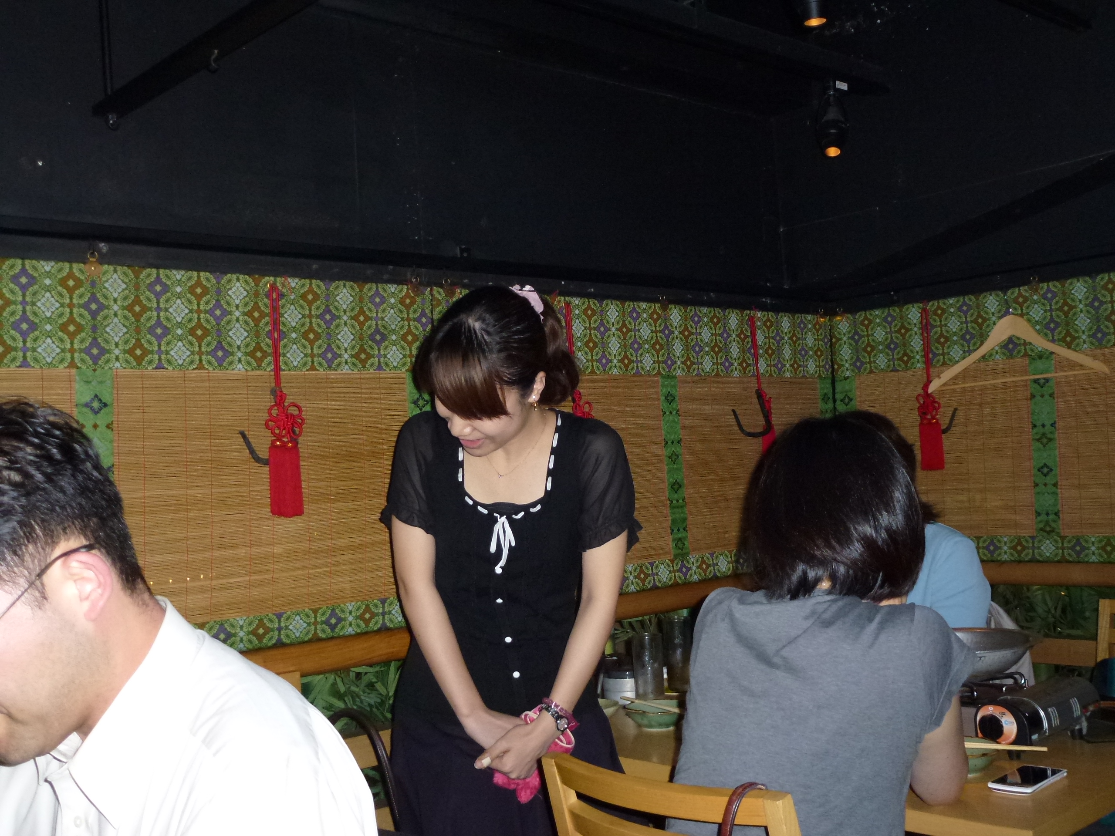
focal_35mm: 36
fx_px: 1160
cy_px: 418
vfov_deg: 39.7
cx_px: 558
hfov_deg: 51.4
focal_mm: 6.4
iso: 320
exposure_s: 1/60
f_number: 3.7
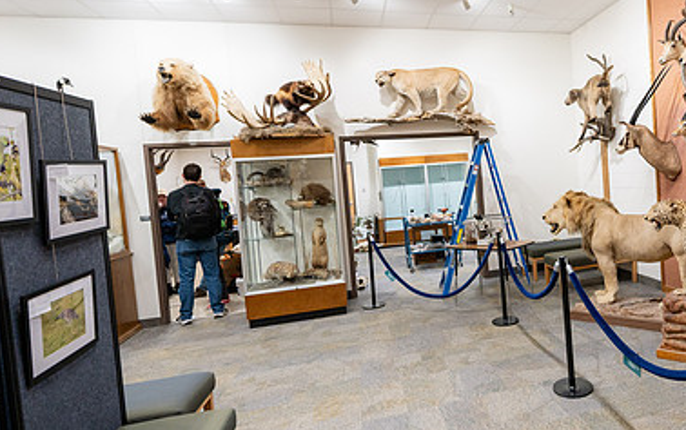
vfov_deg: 49.4
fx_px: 468
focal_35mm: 25
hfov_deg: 68.5
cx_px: 501
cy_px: 206
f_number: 4
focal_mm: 16
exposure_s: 1/125
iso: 640
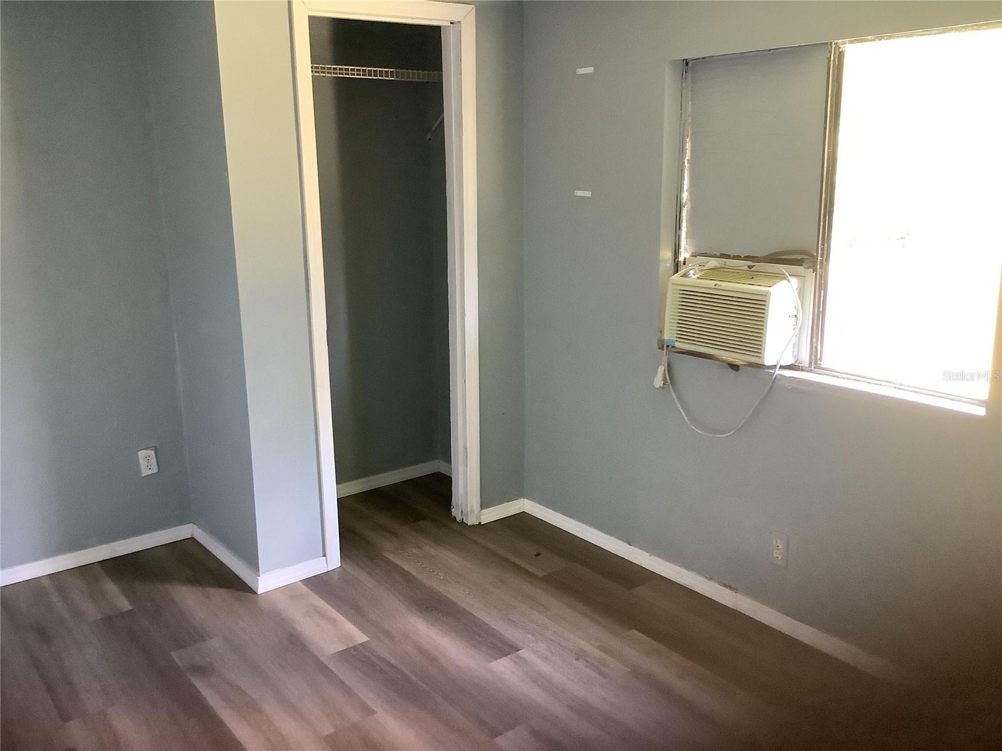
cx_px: 501
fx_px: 897
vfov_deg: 45.4
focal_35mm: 31
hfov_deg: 58.4
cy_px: 376
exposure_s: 1/40
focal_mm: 3.3
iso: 400
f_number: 2.4
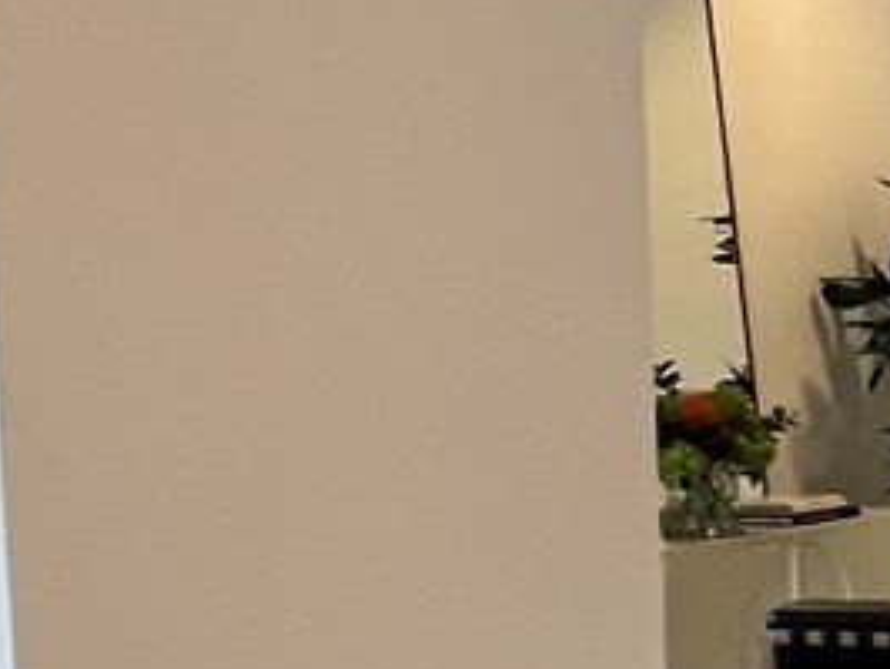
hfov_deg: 14.8
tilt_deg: -4.6
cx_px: 1944
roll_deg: -0.4
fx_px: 2573
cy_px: 502
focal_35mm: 100
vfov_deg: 14.8
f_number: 1.8
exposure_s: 1/60
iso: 250
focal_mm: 1.57
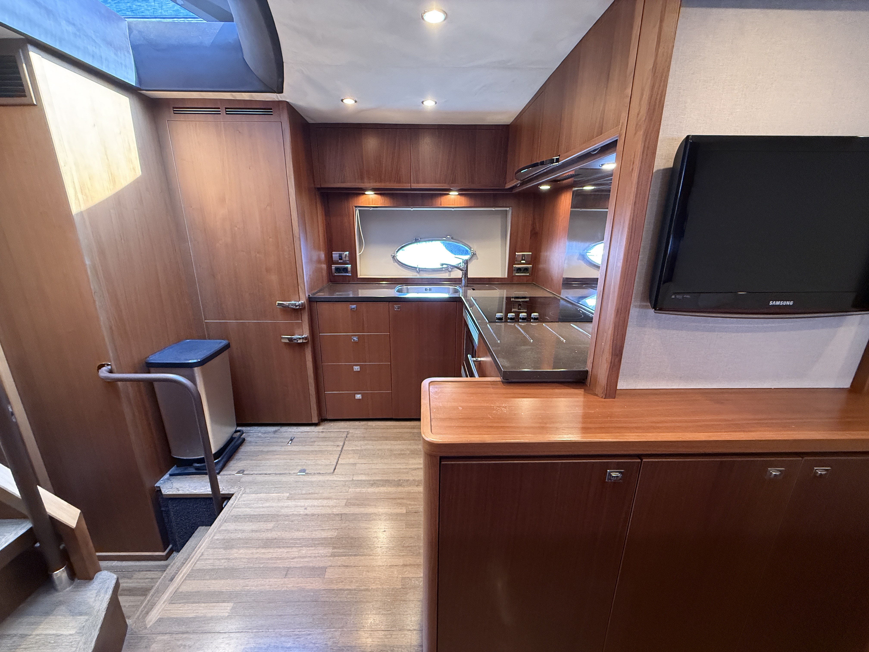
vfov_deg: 85.7
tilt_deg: -15.3
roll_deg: -1.3
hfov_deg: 102.1
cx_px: 434
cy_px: 326
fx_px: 351
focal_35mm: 14
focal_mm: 2.22
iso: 640
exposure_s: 1/60
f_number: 2.2
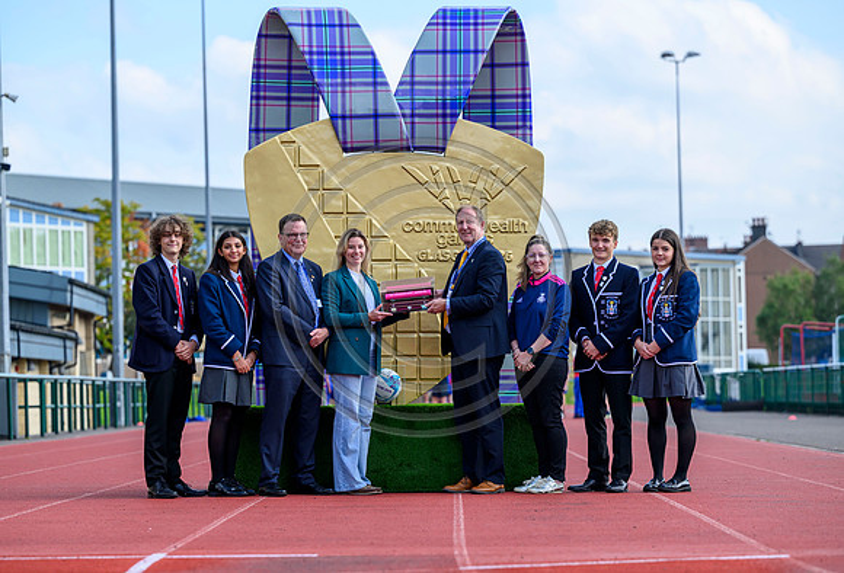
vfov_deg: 10.9
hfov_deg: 16.0
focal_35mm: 128
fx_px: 3010
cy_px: 306
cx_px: 427
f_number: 3.5
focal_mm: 115
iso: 500
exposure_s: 1/2500
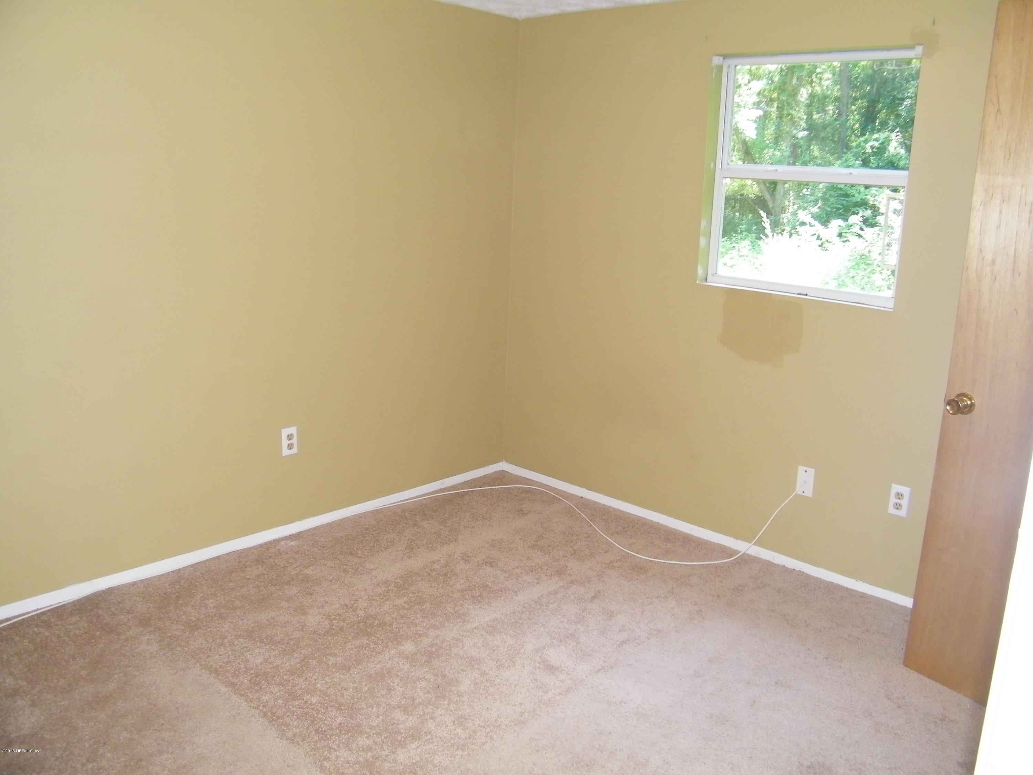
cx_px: 516
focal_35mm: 28
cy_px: 388
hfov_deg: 63.4
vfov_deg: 49.7
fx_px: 836
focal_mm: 5
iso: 200
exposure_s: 1/30
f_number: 3.5
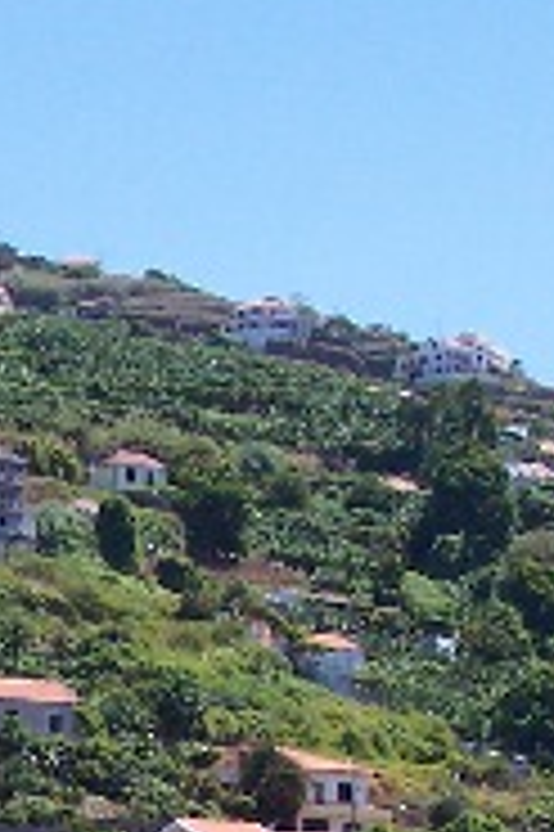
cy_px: 994
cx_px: -459
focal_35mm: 171
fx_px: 3954
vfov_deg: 11.8
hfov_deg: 7.7
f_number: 4.8
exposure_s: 1/500
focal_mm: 8
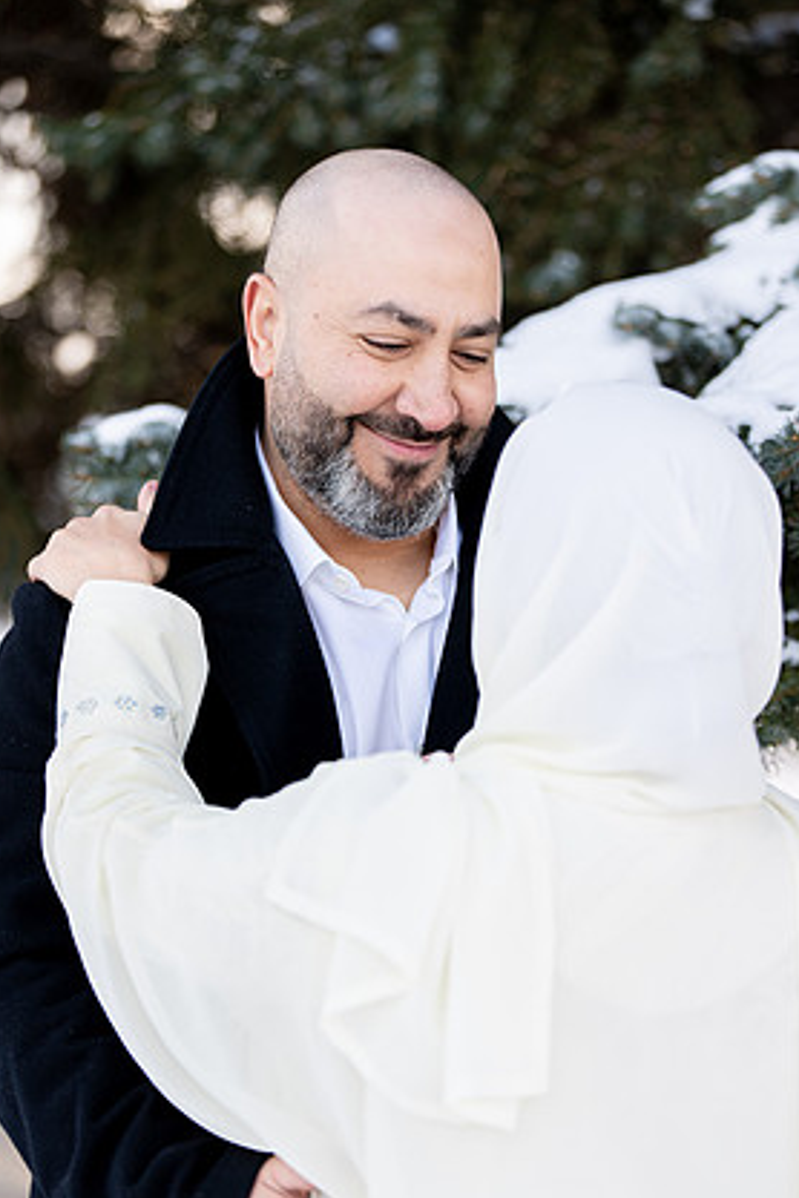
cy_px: 635
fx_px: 3162
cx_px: 385
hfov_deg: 14.4
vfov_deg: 21.5
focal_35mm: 95
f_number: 2.8
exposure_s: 1/160
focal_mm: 88
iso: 100
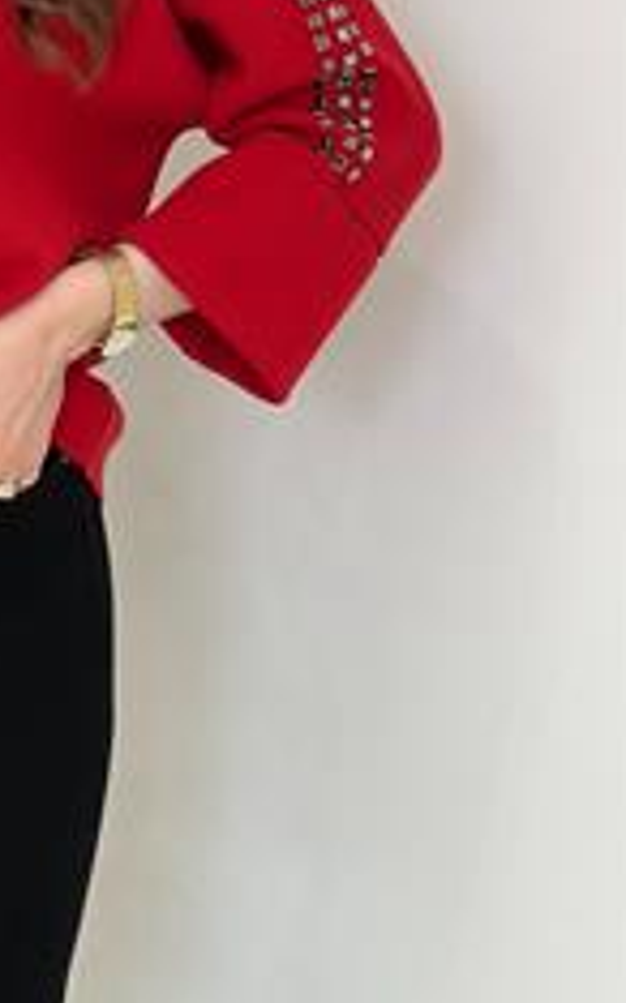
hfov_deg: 11.0
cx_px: -206
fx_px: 3170
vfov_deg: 17.8
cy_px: 131
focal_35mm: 116
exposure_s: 1/171
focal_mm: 6.86
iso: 100
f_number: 1.78
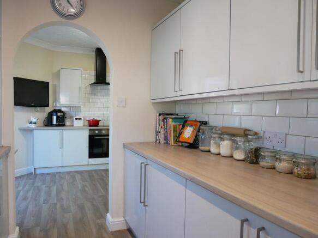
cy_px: 119
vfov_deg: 53.0
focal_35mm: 26
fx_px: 239
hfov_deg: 67.3
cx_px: 159
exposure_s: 1/60
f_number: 3.6
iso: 800
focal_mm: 13
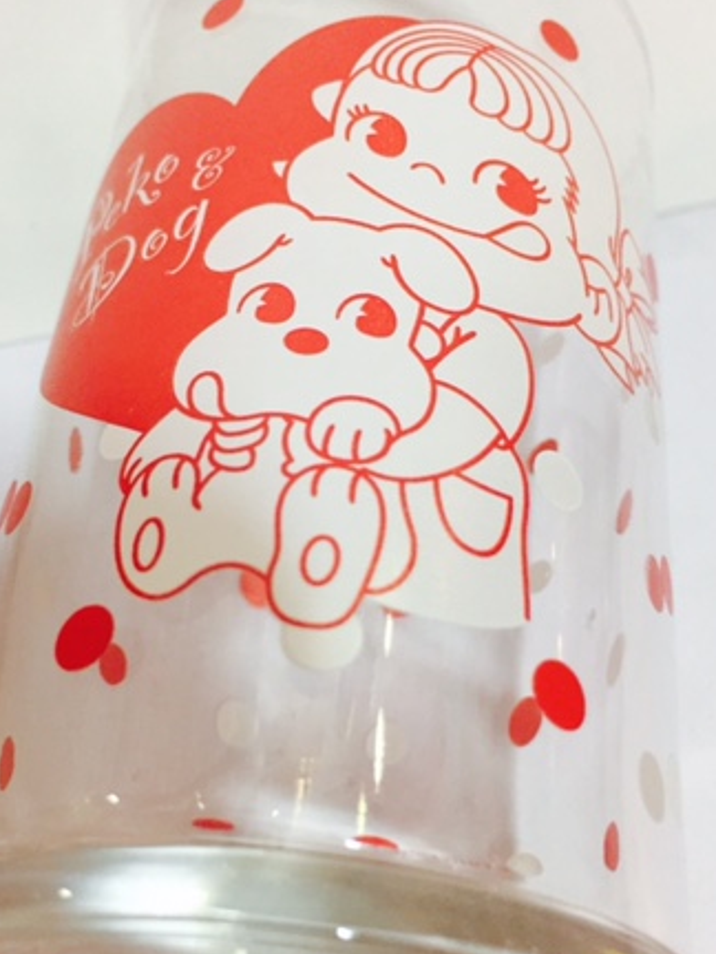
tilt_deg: -52.9
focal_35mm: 43
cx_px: 334
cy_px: 517
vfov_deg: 43.8
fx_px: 1186
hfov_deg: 33.6
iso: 80
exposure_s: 1/33
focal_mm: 4.15
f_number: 2.2
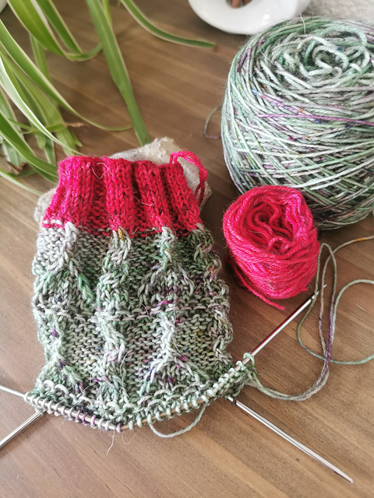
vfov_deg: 65.3
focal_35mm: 27
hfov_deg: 51.4
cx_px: 187
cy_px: 249
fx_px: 389
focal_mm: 5.56
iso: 200
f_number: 1.6
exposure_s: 1/50
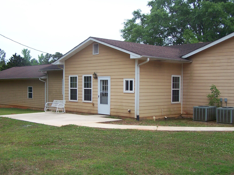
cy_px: 94
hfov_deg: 39.6
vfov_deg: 30.3
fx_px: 324
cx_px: 108
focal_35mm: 48
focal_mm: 6.3
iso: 80
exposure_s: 1/400
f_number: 2.8
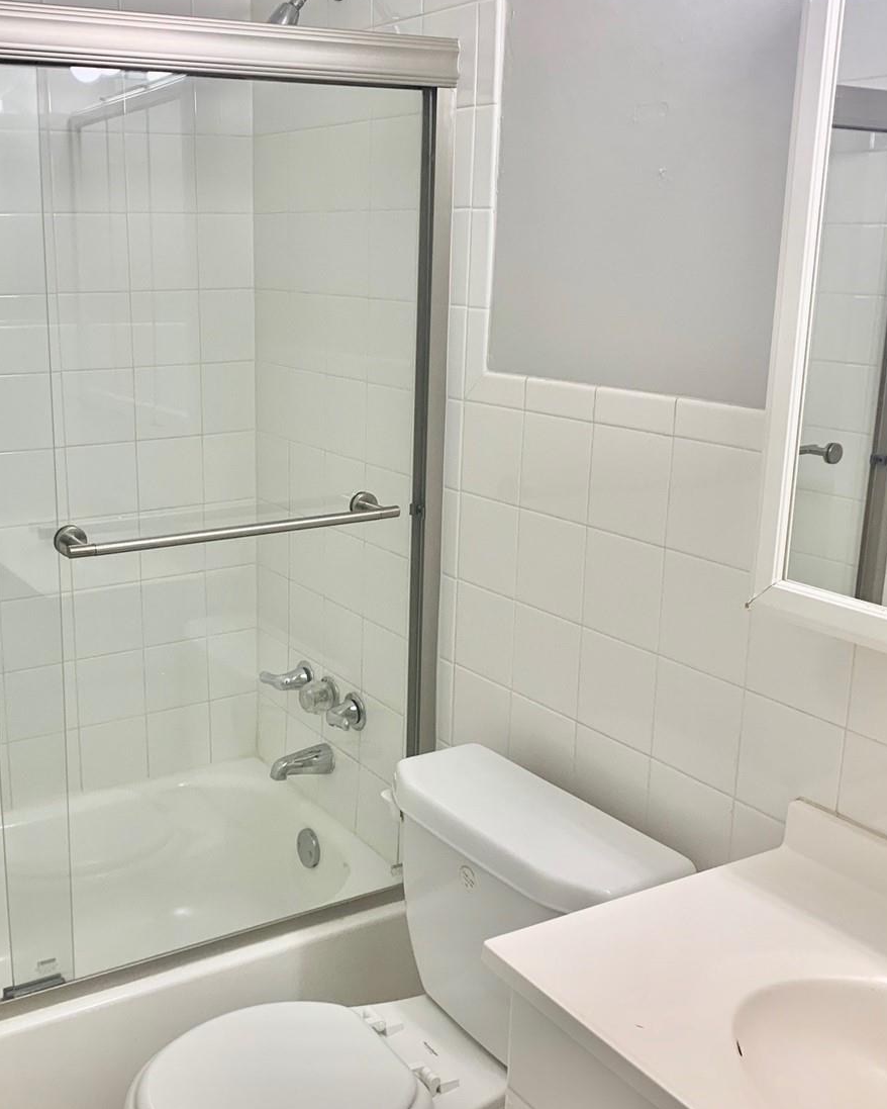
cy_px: 545
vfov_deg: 49.1
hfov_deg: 39.7
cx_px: 303
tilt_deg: -13.5
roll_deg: -0.4
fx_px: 1214
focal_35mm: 37
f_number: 1.8
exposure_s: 1/60
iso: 64
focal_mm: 4.25
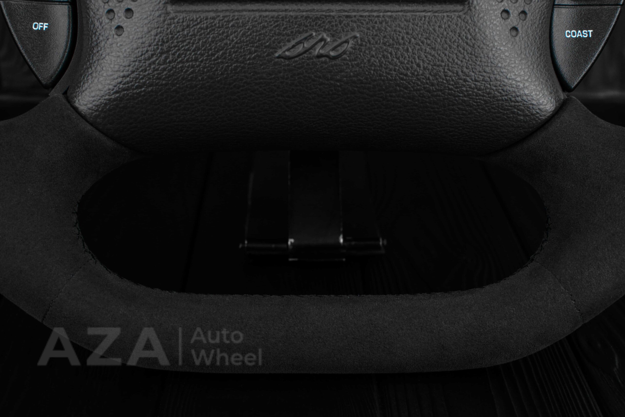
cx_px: 312
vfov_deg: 25.8
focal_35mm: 52
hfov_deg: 37.8
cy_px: 208
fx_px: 911
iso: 500
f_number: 6.3
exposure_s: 1/125
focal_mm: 35
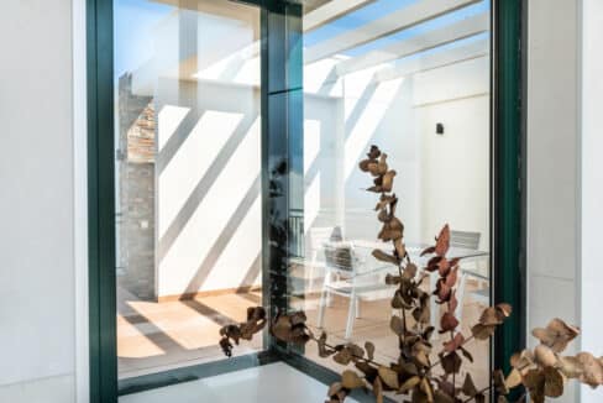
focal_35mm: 30
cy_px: 202
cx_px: 302
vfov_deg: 43.7
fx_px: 503
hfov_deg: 61.9
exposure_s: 1/2000
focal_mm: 20
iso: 200
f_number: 9
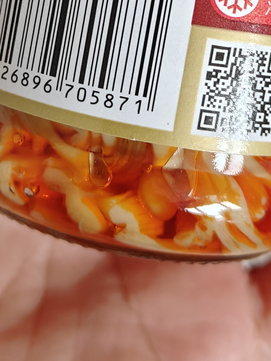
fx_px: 856
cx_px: 125
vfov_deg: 22.4
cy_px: -41
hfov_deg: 18.0
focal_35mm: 82
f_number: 1.8
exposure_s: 1/200
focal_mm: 5.59
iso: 160
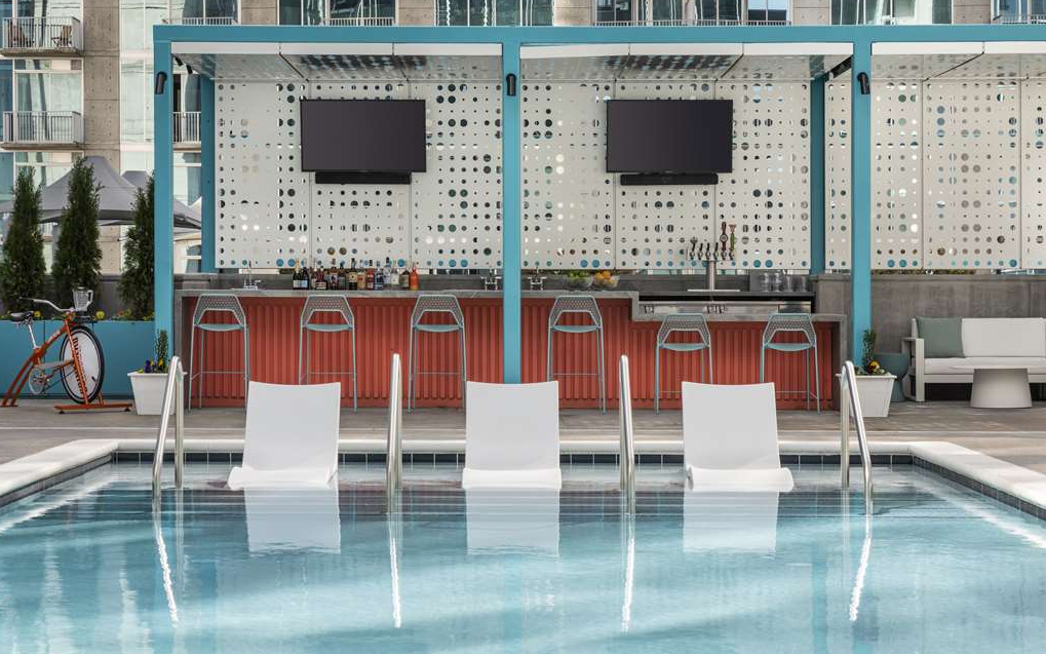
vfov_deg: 15.5
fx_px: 2395
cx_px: 521
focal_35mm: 84
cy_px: 322
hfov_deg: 24.6
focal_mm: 82
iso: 100
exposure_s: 1/50
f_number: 10
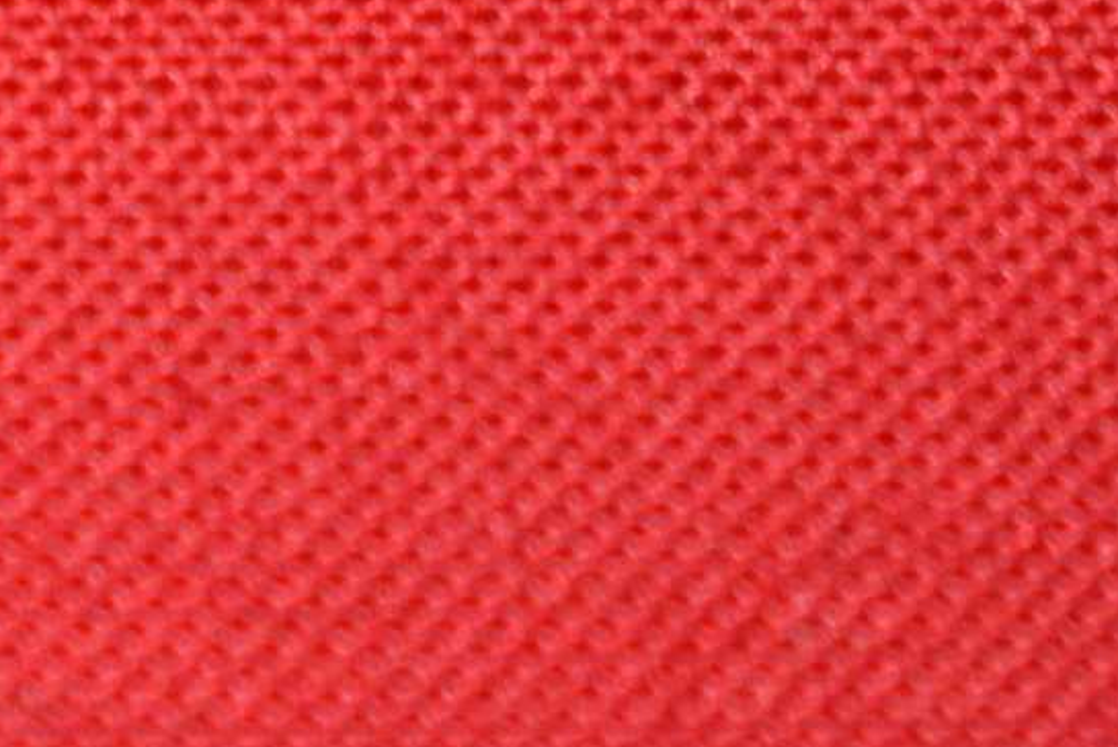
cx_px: -1906
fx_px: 14067
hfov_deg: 4.4
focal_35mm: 453
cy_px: -765
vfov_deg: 3.0
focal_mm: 55
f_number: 5.6
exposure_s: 1/200
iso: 400
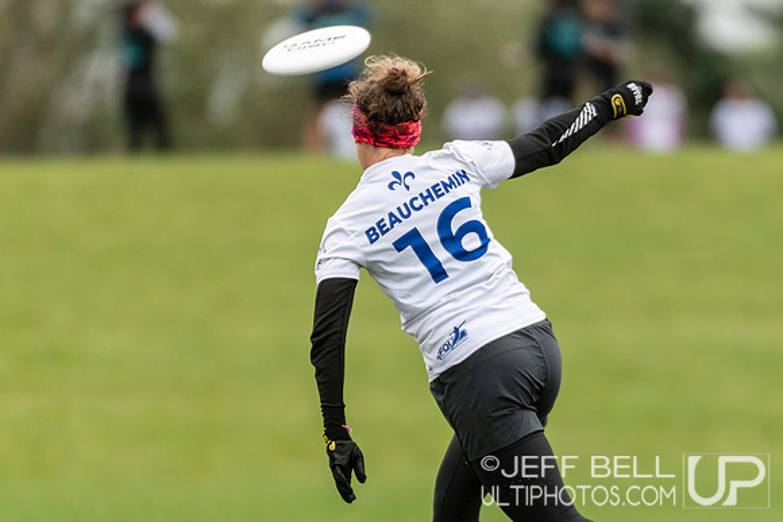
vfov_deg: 1.5
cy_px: 354
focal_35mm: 918
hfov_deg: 2.2
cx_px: 459
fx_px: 19976
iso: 250
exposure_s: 1/1250
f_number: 4
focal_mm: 400
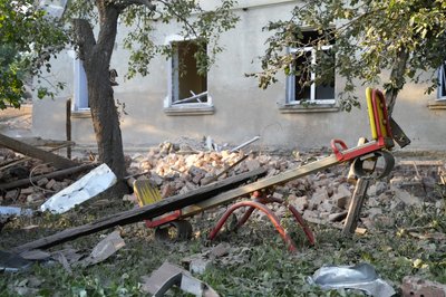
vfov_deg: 27.5
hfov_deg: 40.4
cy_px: 148
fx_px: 607
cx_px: 223
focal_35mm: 49
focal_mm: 49
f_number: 4
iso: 400
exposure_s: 1/160
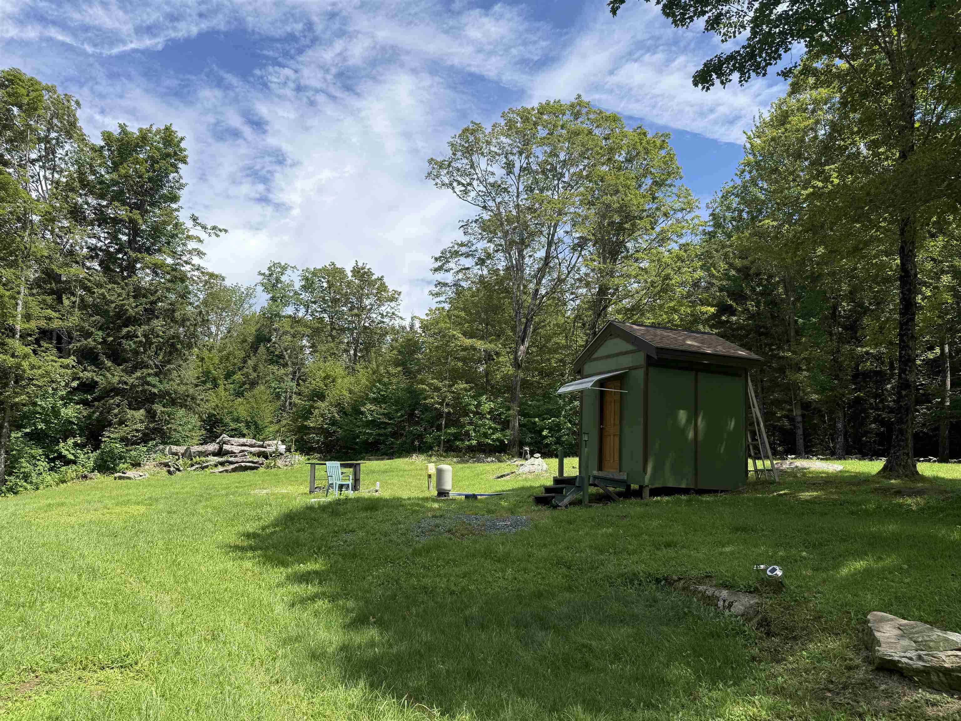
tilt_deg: +10.9
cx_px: 480
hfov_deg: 71.6
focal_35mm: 24
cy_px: 360
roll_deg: -2.2
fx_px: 666
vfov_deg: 56.8
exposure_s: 1/3145
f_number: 1.78
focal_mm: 6.76
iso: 80
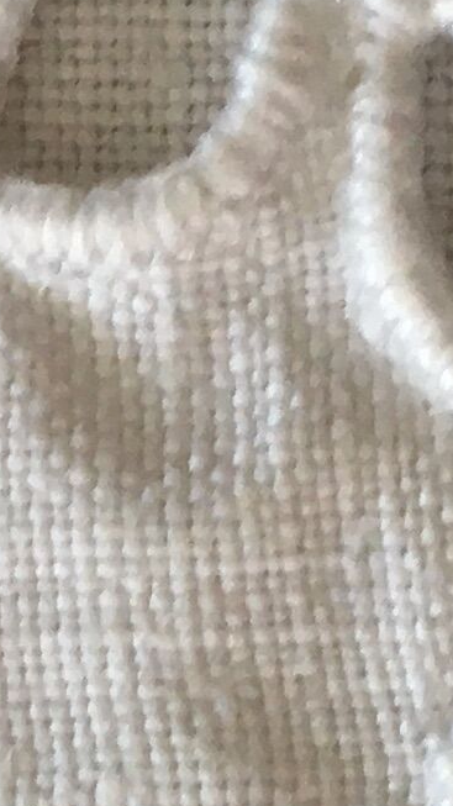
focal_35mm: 195
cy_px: 853
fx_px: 4167
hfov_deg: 6.2
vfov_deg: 10.9
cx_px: -149
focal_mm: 4.15
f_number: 2.2
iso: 25
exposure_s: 1/33
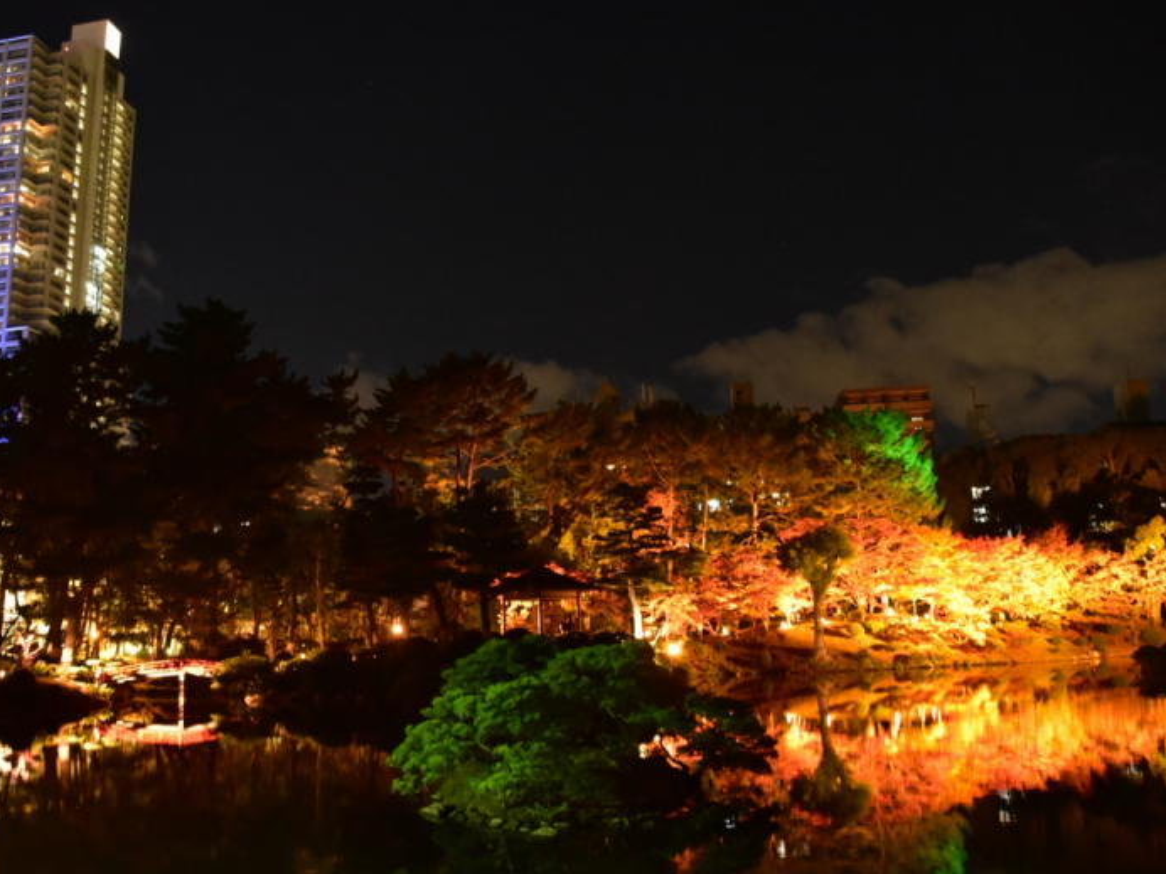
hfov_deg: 59.8
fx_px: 1011
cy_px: 447
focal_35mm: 30
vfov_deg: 46.8
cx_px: 521
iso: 3200
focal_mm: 18
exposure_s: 1/4
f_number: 3.5
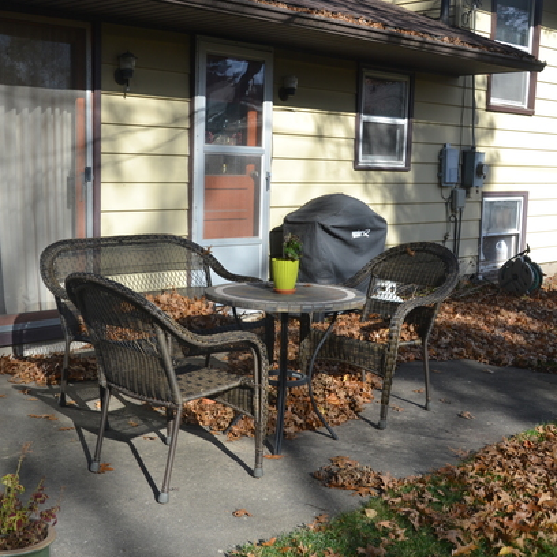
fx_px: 801
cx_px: 188
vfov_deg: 38.3
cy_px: 272
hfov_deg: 37.9
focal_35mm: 44
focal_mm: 22
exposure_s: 1/200
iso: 100
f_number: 7.1
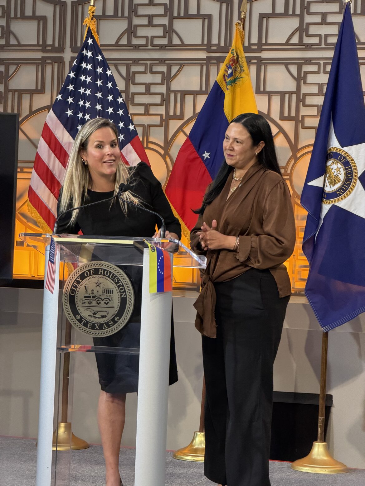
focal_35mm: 100
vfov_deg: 19.6
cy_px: 243
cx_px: 182
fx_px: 1406
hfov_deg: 14.8
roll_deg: -2.7
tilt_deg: -0.8
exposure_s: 1/60
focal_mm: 16.89
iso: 500
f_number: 2.8
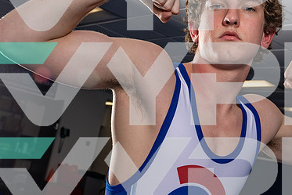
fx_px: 454
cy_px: 84
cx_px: 175
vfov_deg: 24.2
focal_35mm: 56
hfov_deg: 35.5
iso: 200
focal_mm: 36
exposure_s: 1/250
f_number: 8
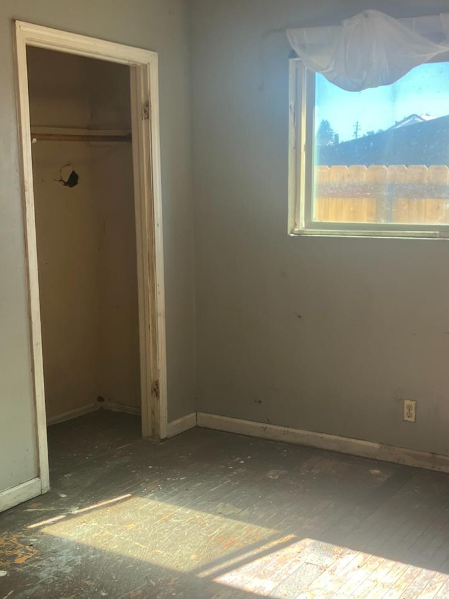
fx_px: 761
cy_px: 318
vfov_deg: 42.9
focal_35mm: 44
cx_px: 269
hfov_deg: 32.8
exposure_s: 1/120
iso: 32
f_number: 1.8
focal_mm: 3.99
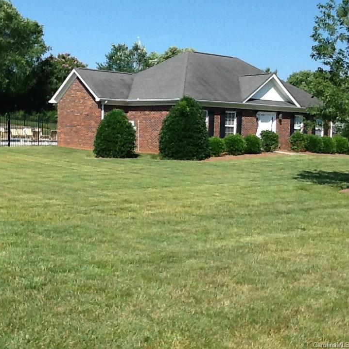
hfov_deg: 32.7
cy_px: 174
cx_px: 136
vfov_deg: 32.8
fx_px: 593
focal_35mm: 52
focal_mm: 2.03
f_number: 2.4
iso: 40
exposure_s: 1/1115
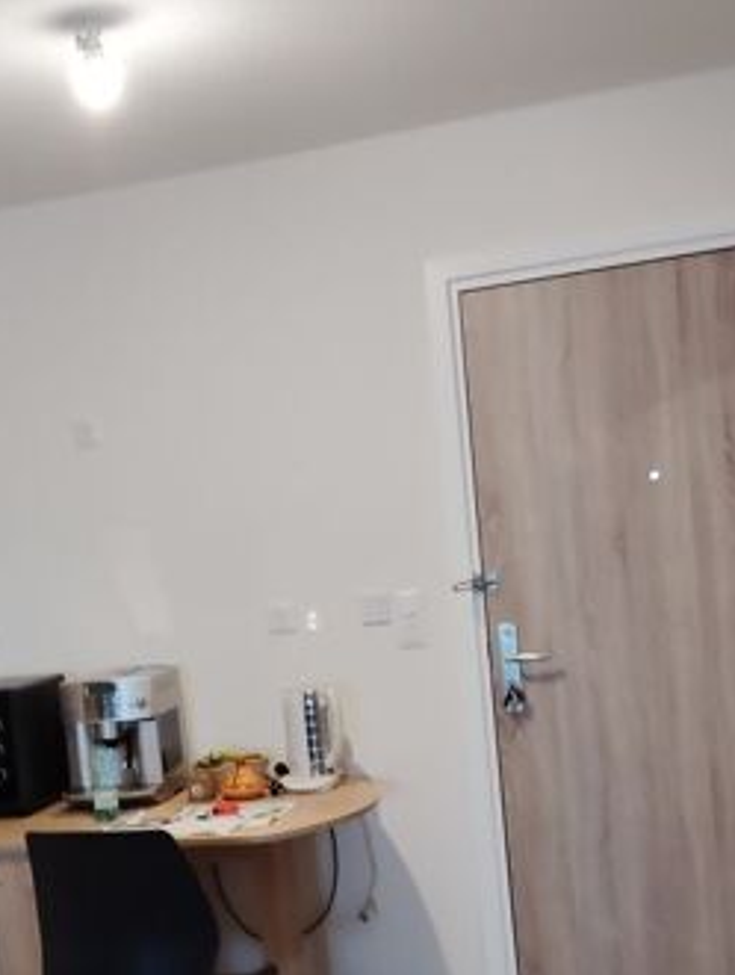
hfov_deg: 26.7
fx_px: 1523
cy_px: 693
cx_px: 174
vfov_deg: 34.9
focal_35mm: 54
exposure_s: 1/33.3
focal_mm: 4.22
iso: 1098
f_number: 1.8
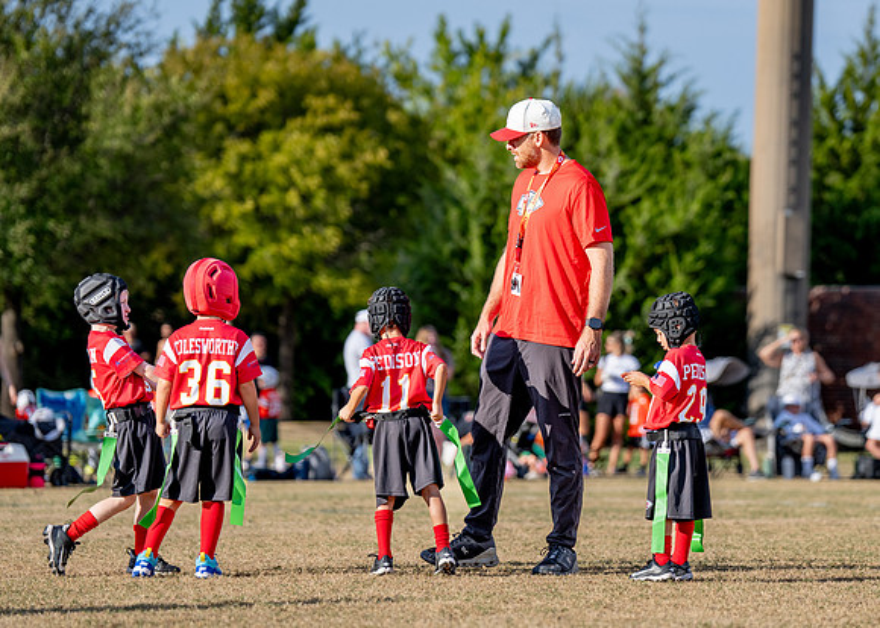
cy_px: 251
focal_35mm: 178
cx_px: 566
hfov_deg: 11.3
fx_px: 4443
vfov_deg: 8.1
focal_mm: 127
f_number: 2.8
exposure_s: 1/4000
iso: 250
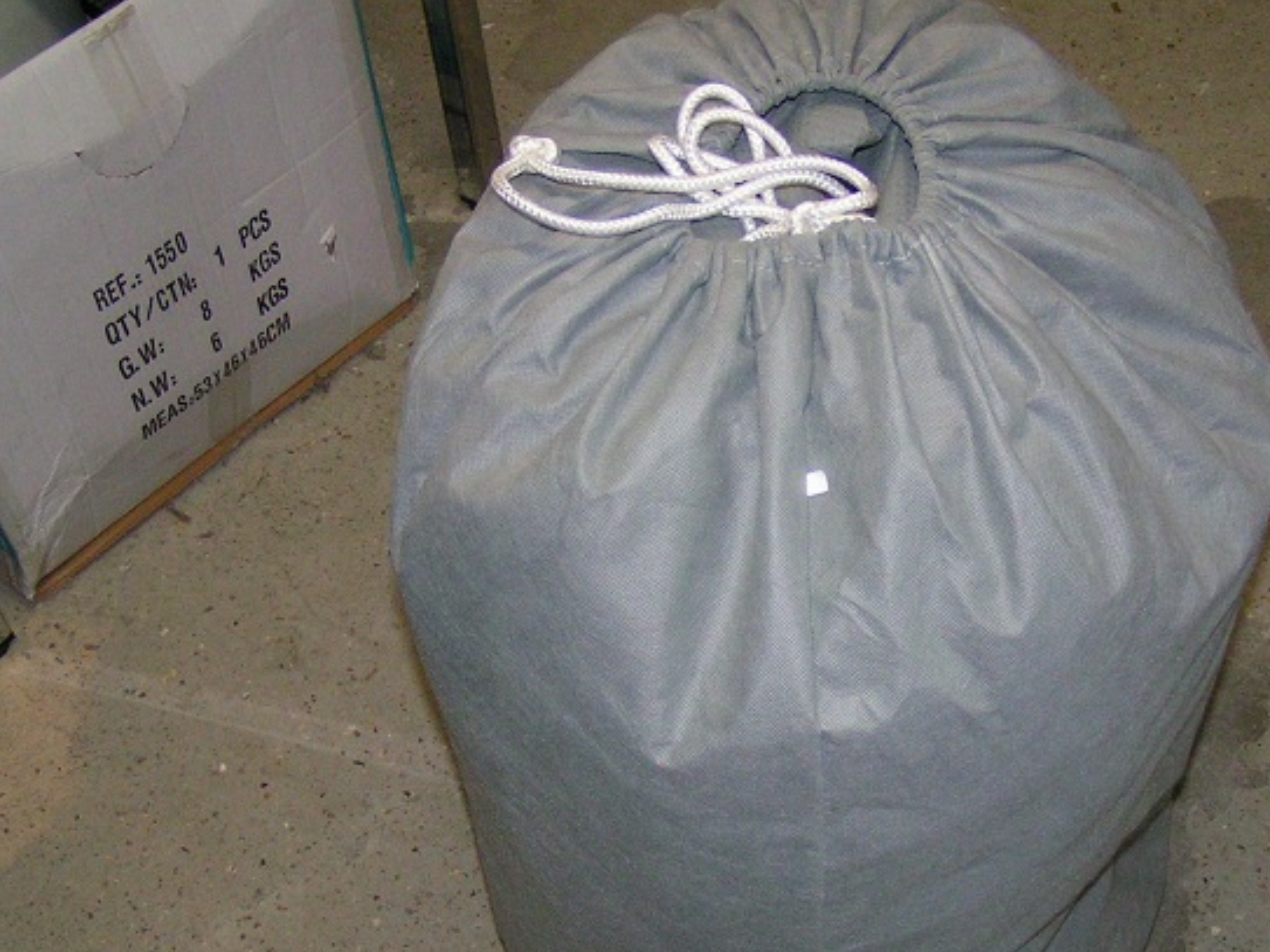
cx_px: 786
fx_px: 2054
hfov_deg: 34.2
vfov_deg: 26.1
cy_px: 543
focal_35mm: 56
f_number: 2.8
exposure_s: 1/40
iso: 200
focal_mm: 5.8
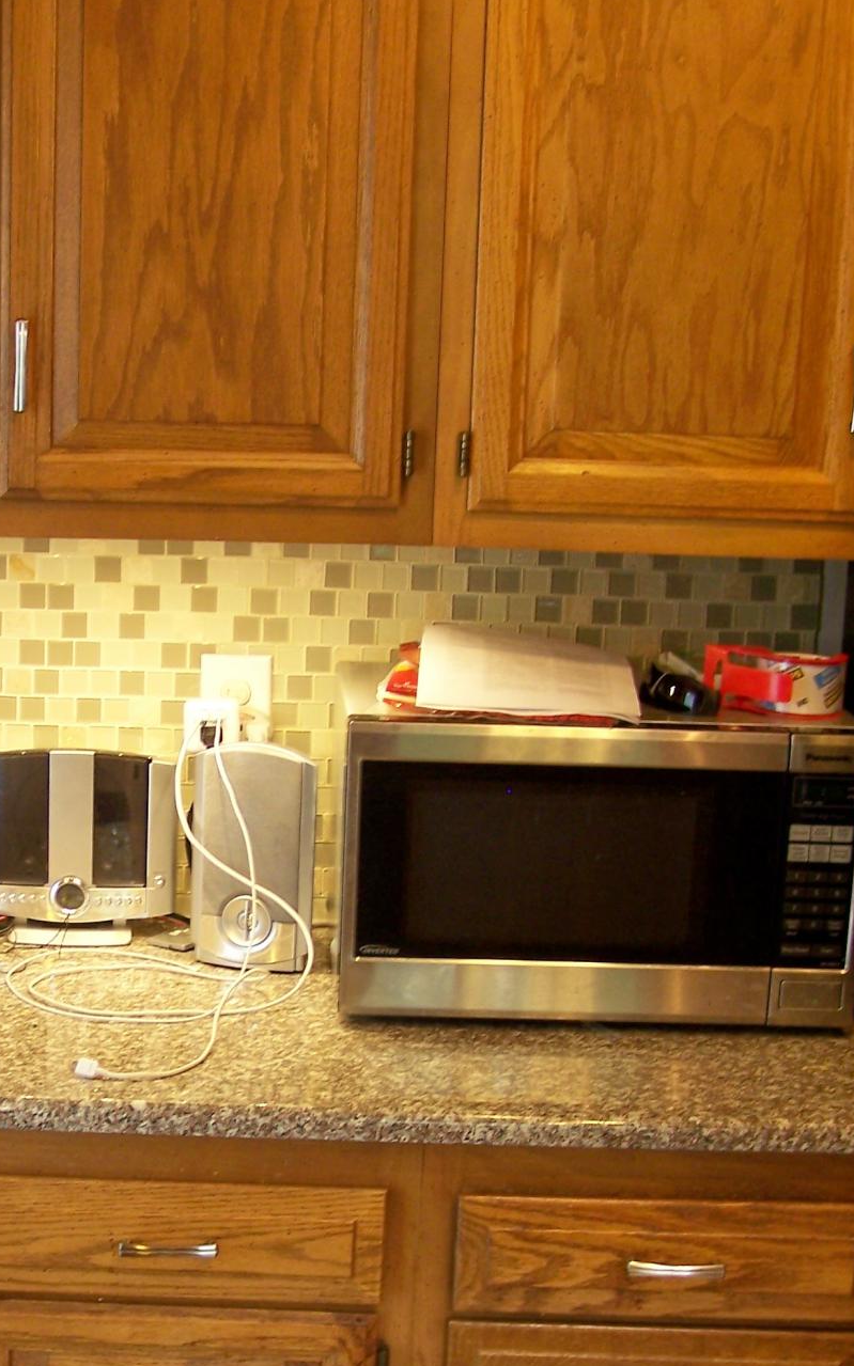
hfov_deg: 20.4
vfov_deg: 32.3
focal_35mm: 63
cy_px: 859
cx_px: 176
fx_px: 2347
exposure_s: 1/8
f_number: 2.8
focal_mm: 6.3
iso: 64
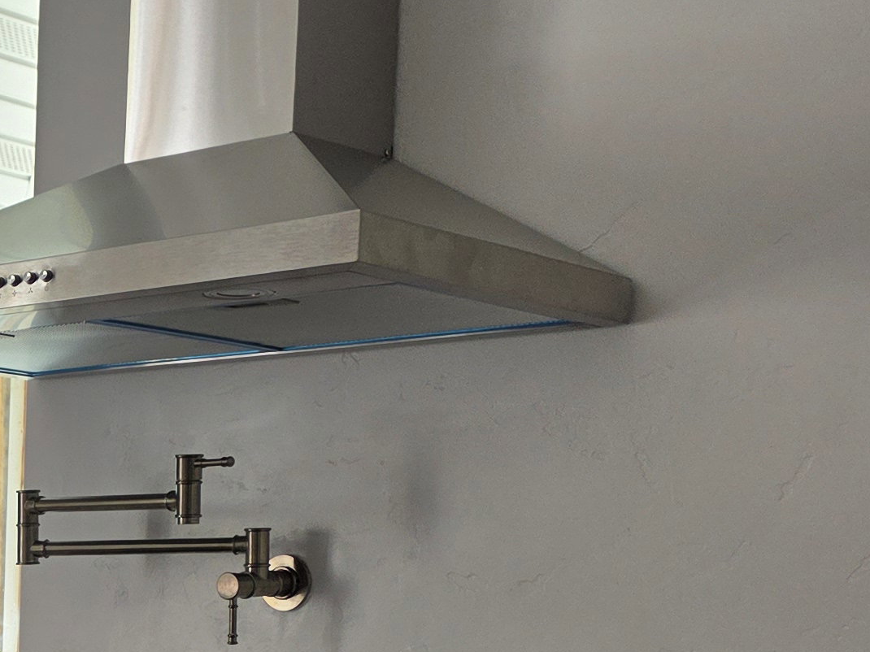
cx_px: -494
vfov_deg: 16.5
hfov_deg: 19.4
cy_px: 750
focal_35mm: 86
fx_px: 2161
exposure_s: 1/180
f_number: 1.7
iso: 40
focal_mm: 6.3
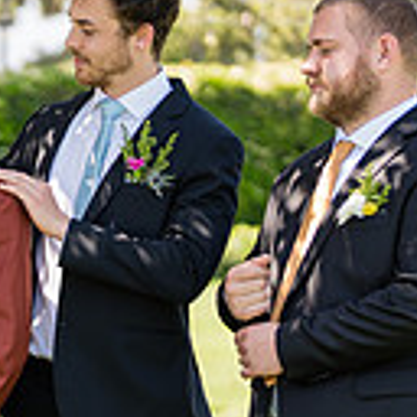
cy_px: 510
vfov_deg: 8.8
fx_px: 2685
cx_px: -98
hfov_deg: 8.8
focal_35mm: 197
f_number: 1.2
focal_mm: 50
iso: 100
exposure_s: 1/2000
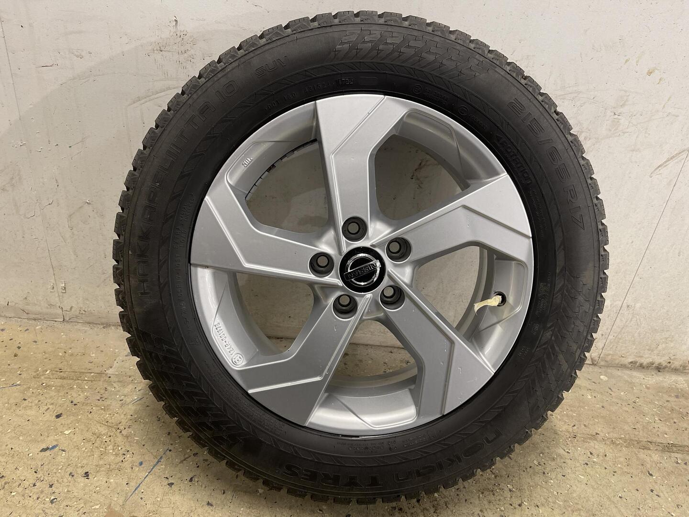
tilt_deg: -30.7
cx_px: 344
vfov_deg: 53.1
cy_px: 258
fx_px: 518
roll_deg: -6.1
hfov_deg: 67.3
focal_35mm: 26
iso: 160
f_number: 1.6
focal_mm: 5.1
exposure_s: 1/50
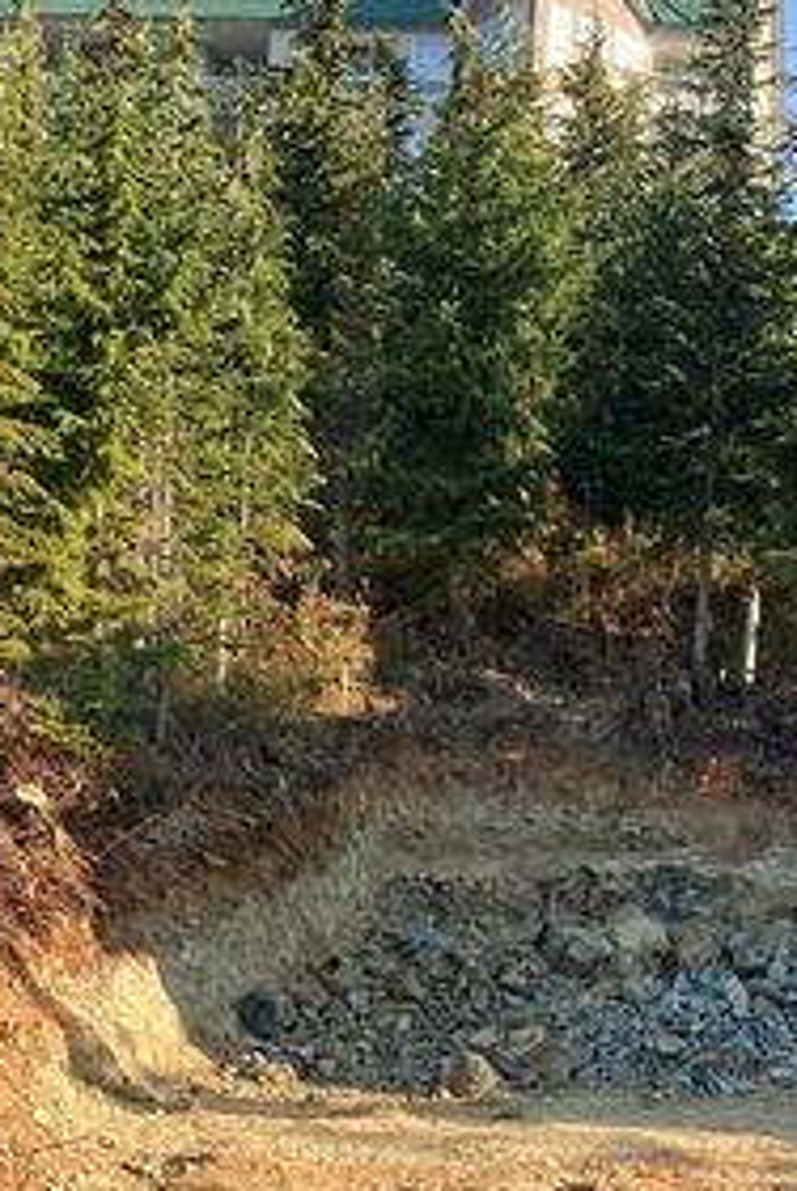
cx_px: 657
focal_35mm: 69
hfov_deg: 19.5
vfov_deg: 27.3
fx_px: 2286
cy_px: 1231
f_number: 1.8
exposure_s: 1/685
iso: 20
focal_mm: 3.99
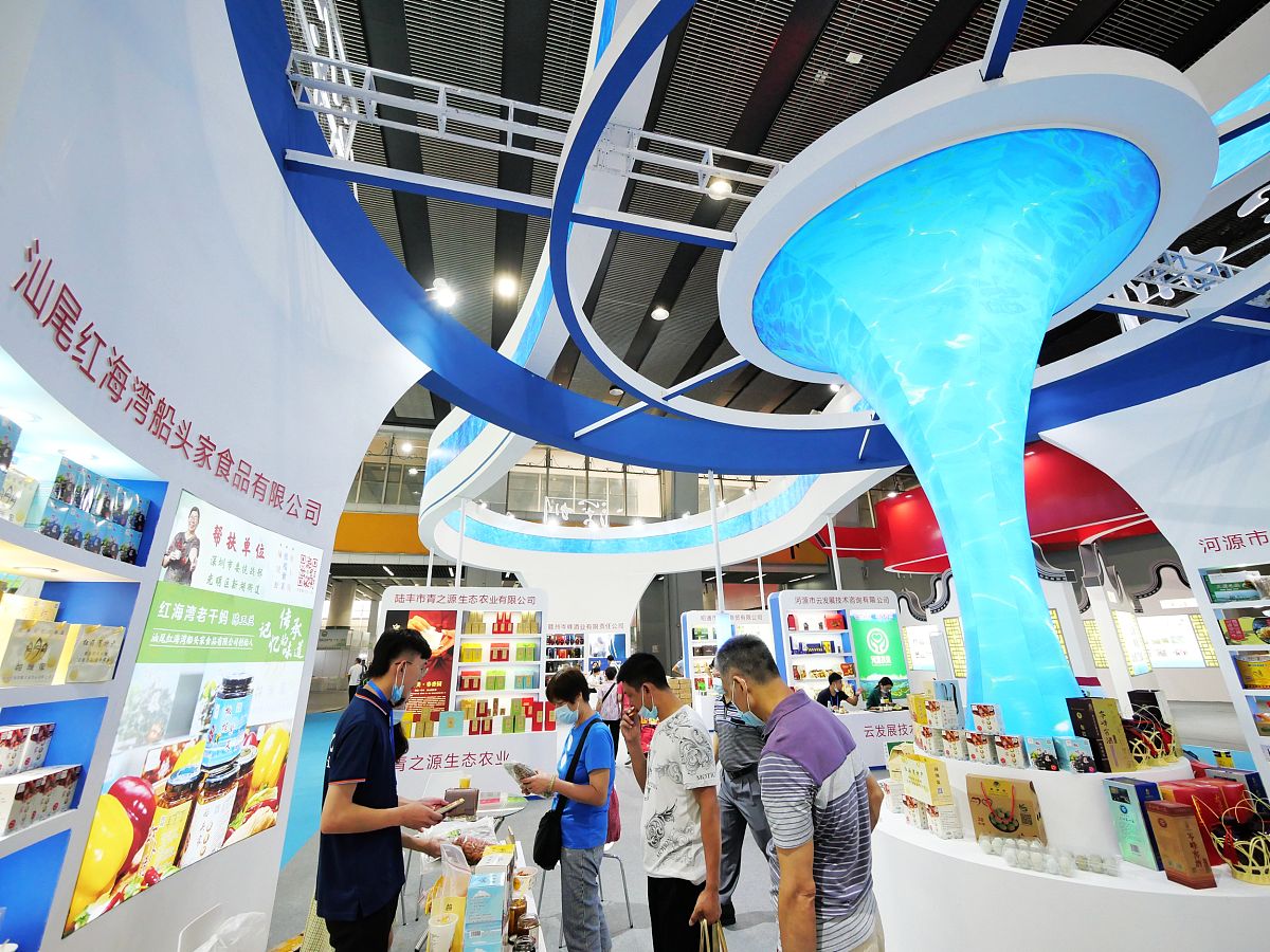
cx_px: 635
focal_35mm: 14
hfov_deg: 102.1
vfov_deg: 85.7
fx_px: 514
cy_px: 476
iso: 1600
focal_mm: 7
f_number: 4
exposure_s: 1/160
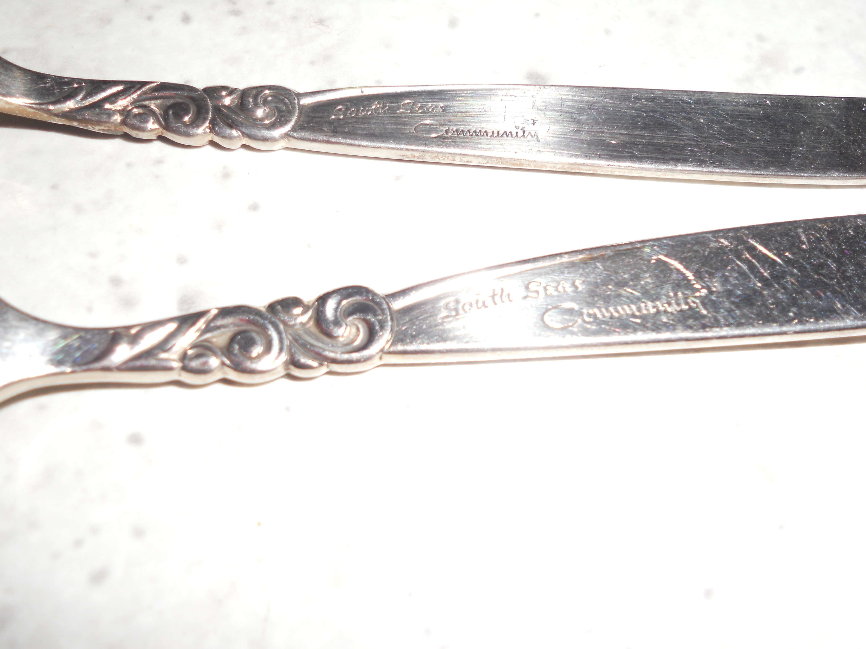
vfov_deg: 44.2
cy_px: 324
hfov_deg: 56.8
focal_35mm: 32
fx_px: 801
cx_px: 433
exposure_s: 1/25
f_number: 8.8
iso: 80
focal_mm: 5.8
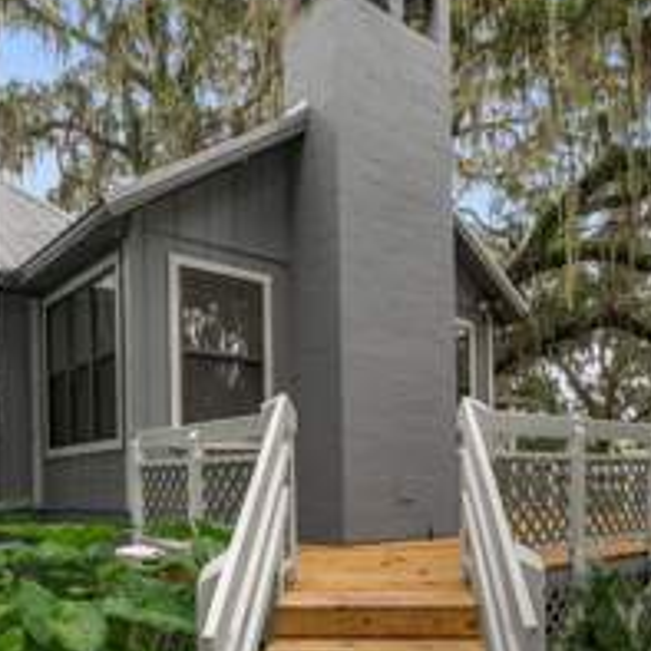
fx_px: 617
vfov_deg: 54.7
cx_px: 354
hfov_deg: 55.5
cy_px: 421
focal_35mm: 29
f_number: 8
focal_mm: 14
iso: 100
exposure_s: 1/13
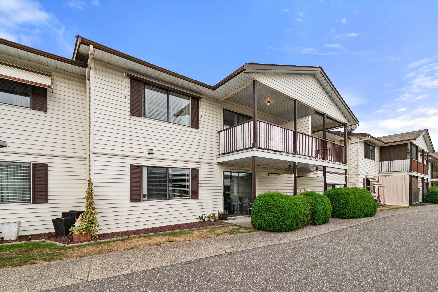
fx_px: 182
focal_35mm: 15
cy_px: 146
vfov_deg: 77.3
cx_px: 219
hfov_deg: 100.4
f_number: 9
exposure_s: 1/250
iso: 250
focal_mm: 10
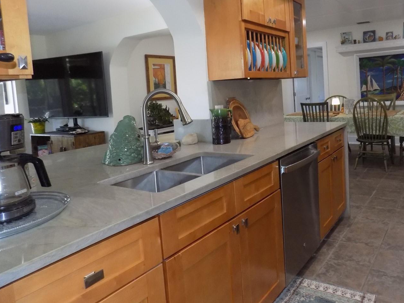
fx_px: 338
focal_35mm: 29
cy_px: 114
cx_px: 241
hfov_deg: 61.2
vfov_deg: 47.8
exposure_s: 1/30
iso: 400
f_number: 3.1
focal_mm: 4
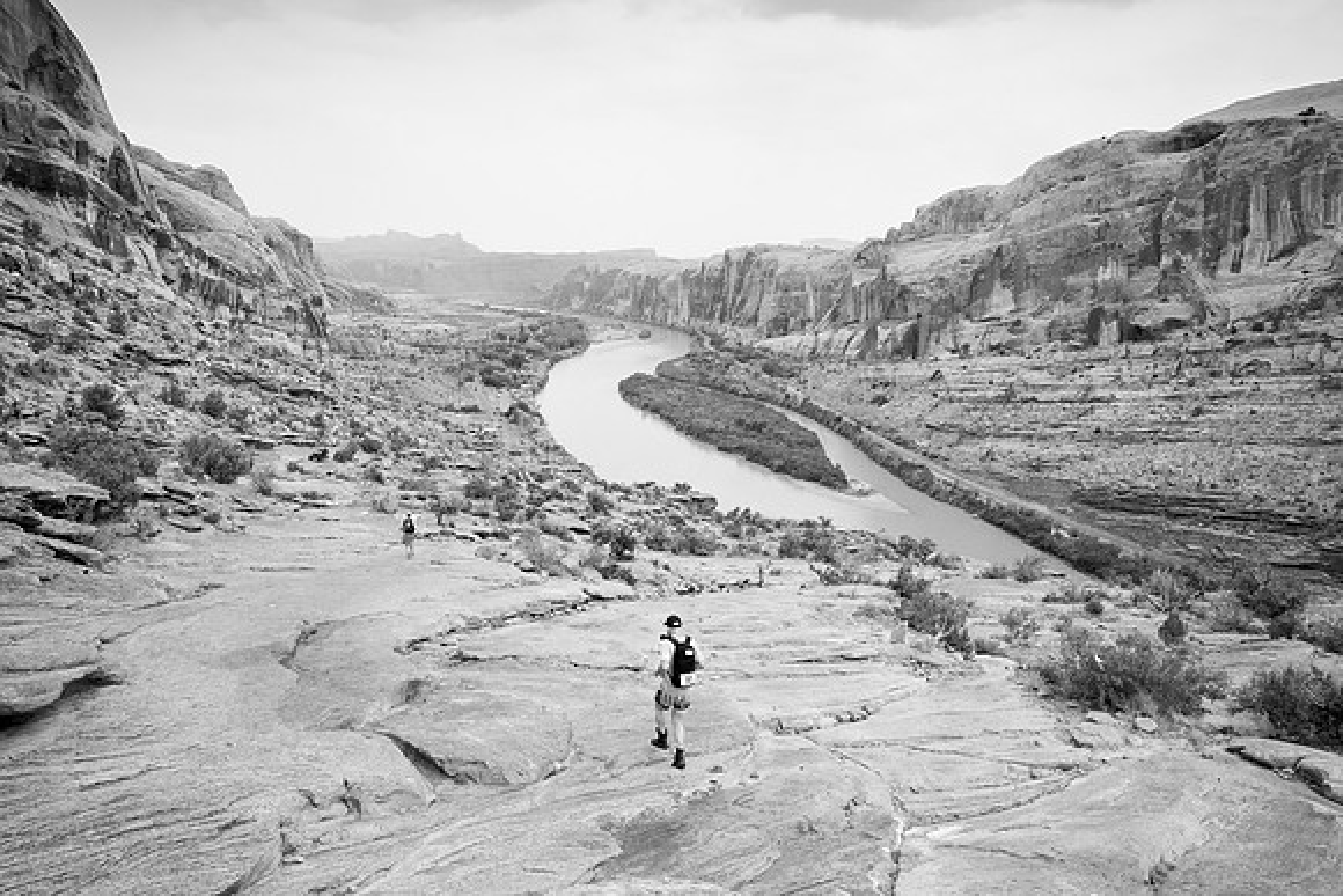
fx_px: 948
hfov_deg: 70.6
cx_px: 672
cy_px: 448
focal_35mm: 25
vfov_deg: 50.6
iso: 2500
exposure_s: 1/400
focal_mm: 25.4
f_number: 8
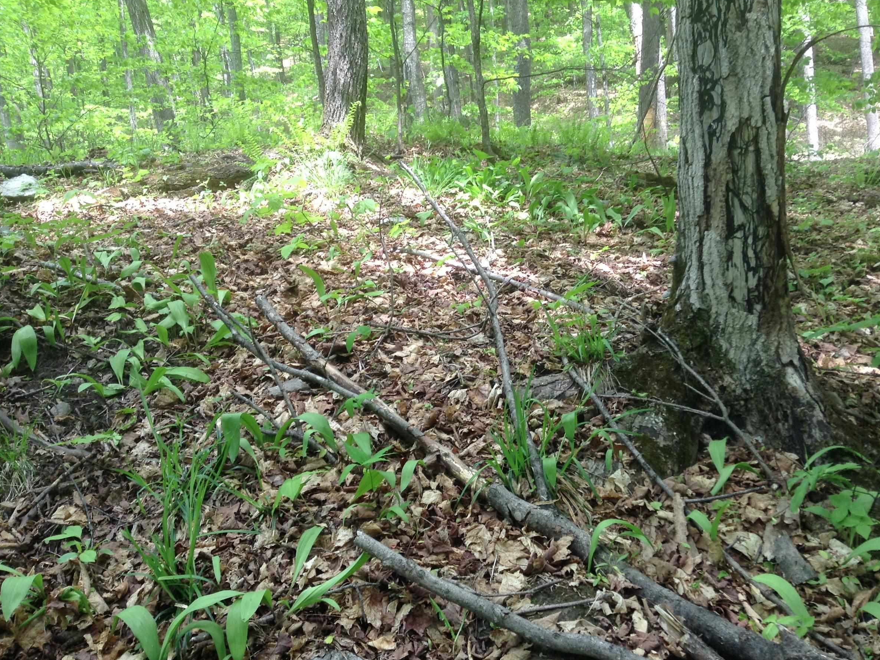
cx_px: 478
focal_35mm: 36
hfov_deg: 51.3
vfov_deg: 39.7
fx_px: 915
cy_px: 330
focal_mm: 3.3
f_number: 2.4
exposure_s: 1/60
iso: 32
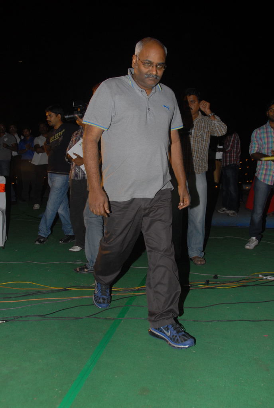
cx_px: 137
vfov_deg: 57.1
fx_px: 375
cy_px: 204
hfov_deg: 40.1
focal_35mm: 33
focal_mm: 22
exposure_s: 1/125
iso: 320
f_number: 5.6
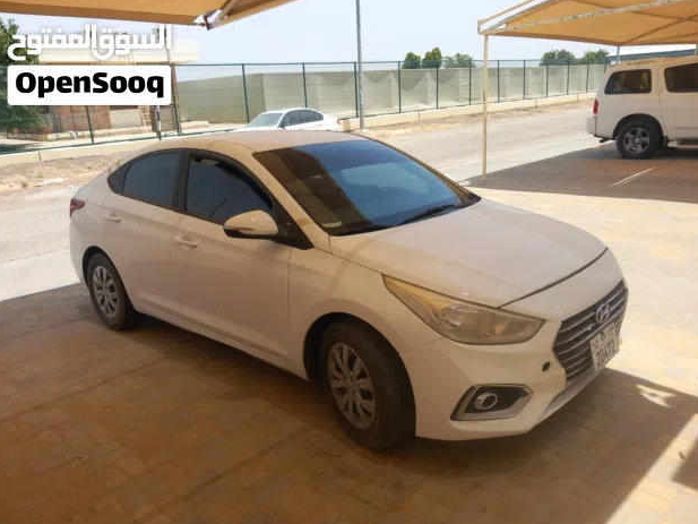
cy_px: 268
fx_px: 565
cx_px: 342
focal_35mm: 28
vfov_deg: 49.8
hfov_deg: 63.4
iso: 20
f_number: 1.8
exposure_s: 1/410
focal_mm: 4
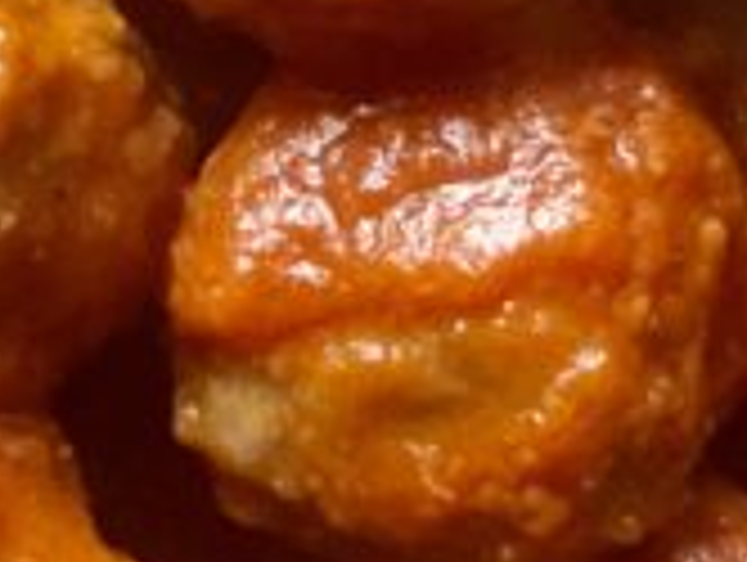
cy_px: -310
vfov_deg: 4.0
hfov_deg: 5.3
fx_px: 7996
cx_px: 468
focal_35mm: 370
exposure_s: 1/93
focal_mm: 7.5
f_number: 2.2
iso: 250
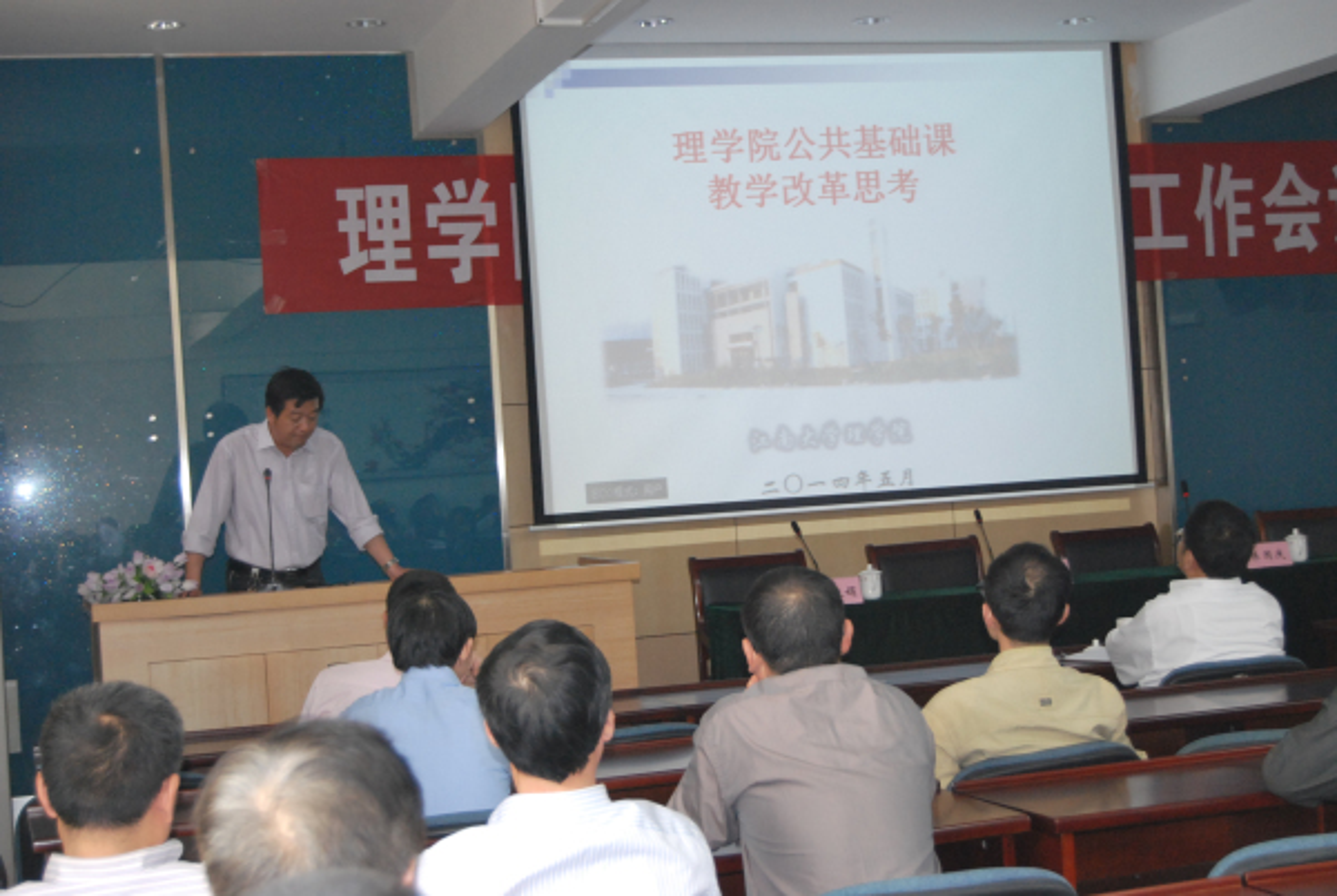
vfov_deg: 23.9
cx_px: 668
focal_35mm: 57
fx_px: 2120
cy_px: 448
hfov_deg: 35.0
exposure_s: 1/60
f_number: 5
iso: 800
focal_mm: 38
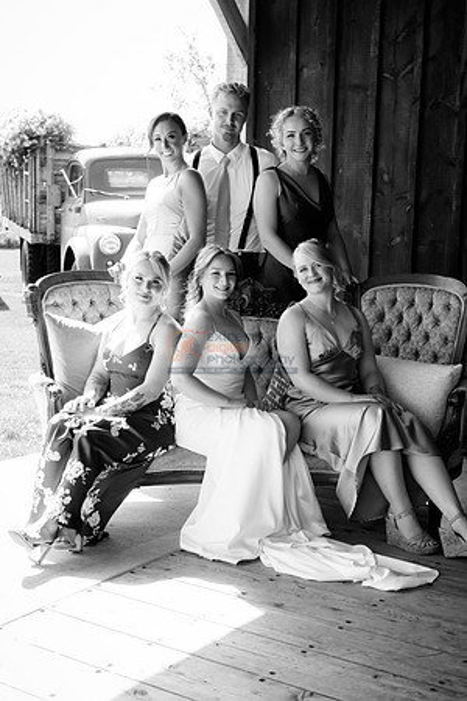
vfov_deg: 38.2
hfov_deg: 26.0
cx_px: 234
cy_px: 350
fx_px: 1012
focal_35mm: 52
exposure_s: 1/100
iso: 400
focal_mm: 52
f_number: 7.1
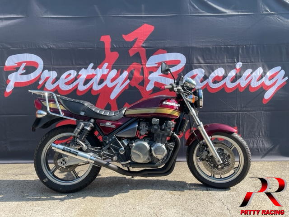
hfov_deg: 67.3
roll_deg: +0.2
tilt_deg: -0.8
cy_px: 108
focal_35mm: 26
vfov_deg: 53.1
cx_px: 144
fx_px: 217
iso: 32
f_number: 1.6
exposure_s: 1/1014
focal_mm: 4.2
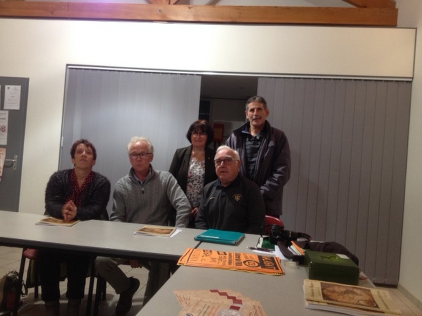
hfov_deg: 52.6
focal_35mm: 35
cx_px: 211
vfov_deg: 40.7
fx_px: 427
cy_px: 158
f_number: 2.4
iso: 125
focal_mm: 4.28
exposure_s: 1/20
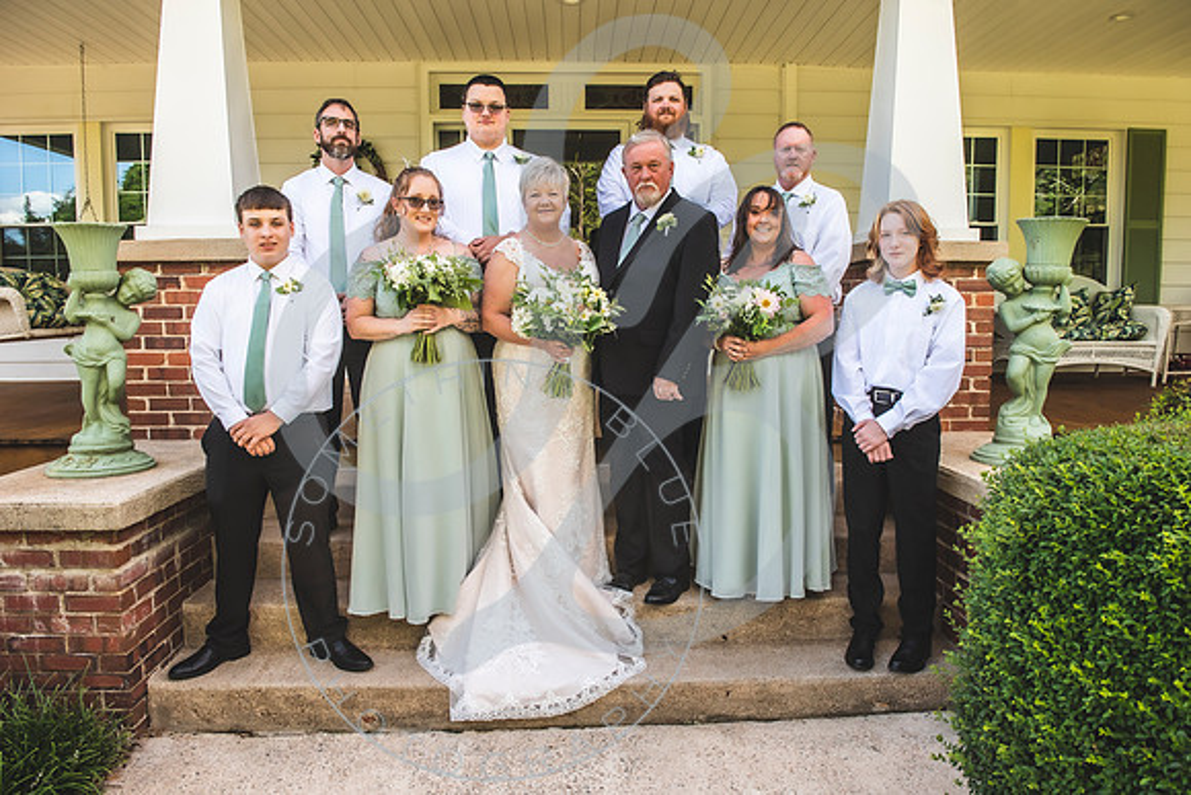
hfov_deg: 73.3
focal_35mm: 24
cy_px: 398
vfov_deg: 52.8
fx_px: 801
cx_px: 598
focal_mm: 24
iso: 640
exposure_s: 1/400
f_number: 7.1
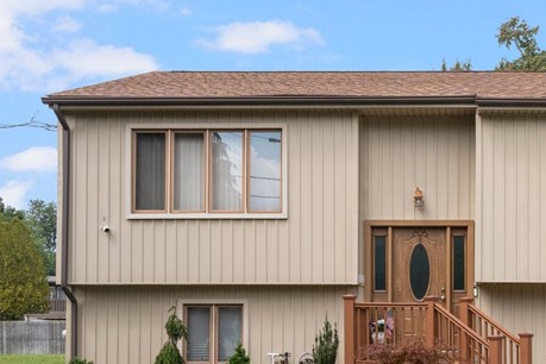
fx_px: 789
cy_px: 317
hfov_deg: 36.1
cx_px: 482
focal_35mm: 52
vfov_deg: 25.3
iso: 1000
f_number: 7.1
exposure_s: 1/2000
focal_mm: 22
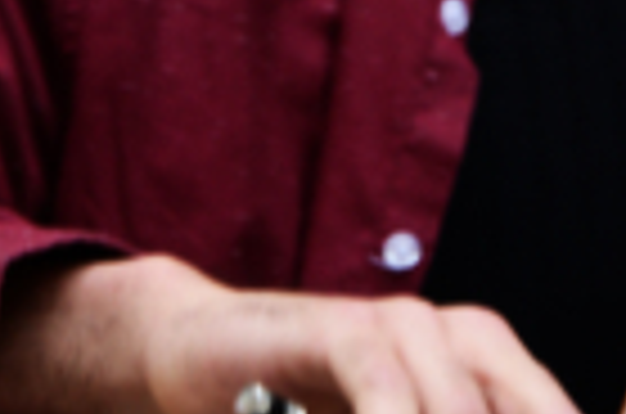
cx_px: 887
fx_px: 18147
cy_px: 166
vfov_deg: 1.3
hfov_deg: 2.0
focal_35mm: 1046
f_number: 7.1
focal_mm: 145
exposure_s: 1/60
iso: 250
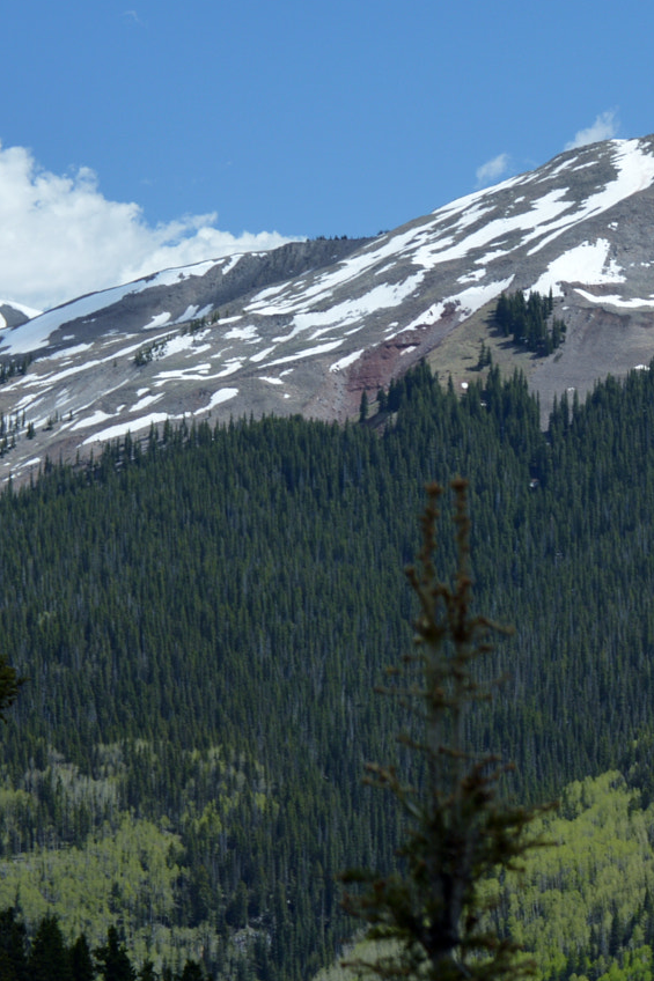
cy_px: 410
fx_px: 5430
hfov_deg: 6.8
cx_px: 1110
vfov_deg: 10.3
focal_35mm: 199
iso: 100
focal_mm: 55
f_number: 6.3
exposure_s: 1/160
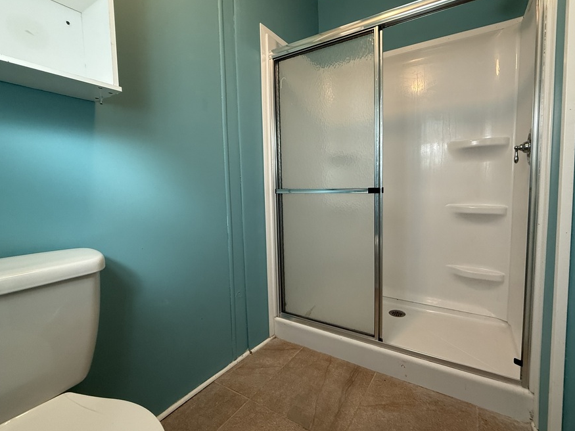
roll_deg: +0.5
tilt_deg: -3.9
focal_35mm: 16
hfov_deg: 94.0
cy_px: 207
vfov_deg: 78.1
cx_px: 325
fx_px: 266
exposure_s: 1/60
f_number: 2.2
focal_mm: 2.22
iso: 250
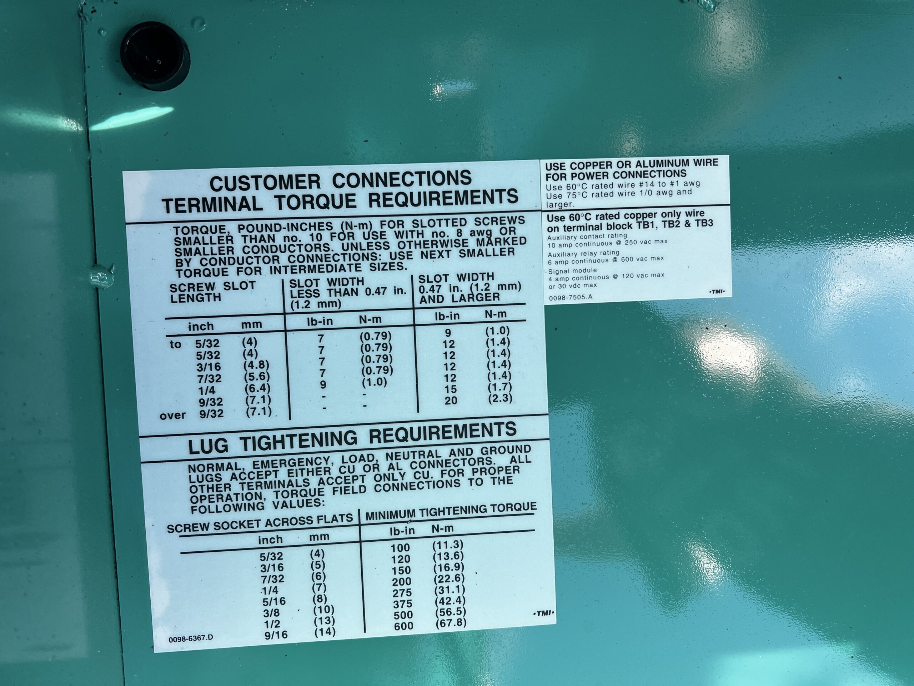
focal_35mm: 26
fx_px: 687
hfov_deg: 67.3
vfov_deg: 53.1
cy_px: 343
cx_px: 457
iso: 50
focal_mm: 5.7
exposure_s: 1/360
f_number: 1.5
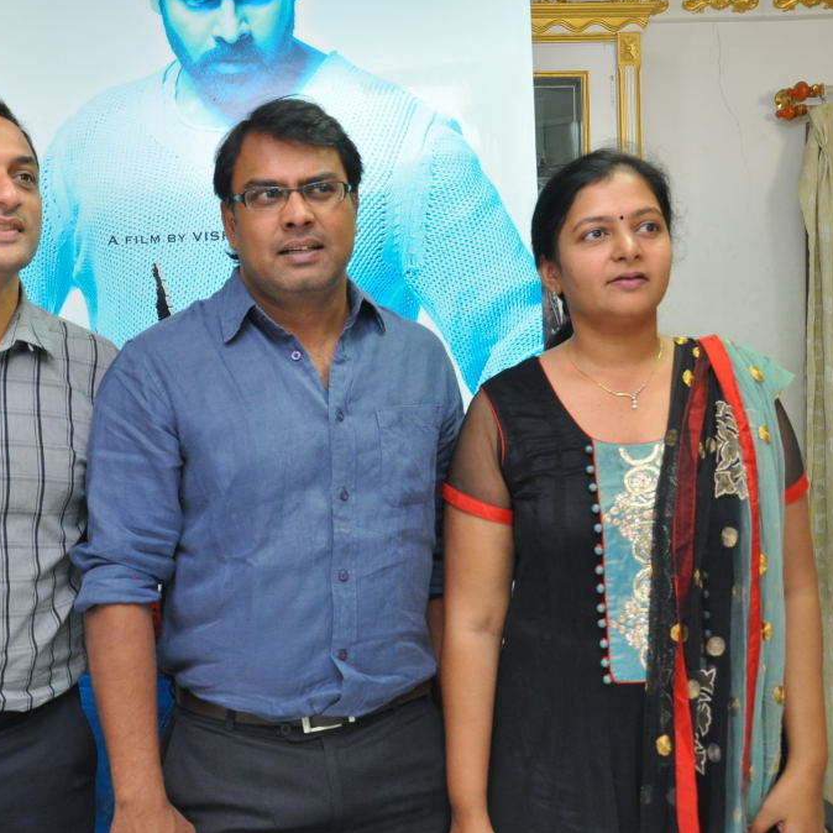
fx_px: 1107
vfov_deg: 41.3
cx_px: 264
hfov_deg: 40.6
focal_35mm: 41
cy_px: 415
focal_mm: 21
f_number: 5.6
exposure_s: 1/60
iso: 800
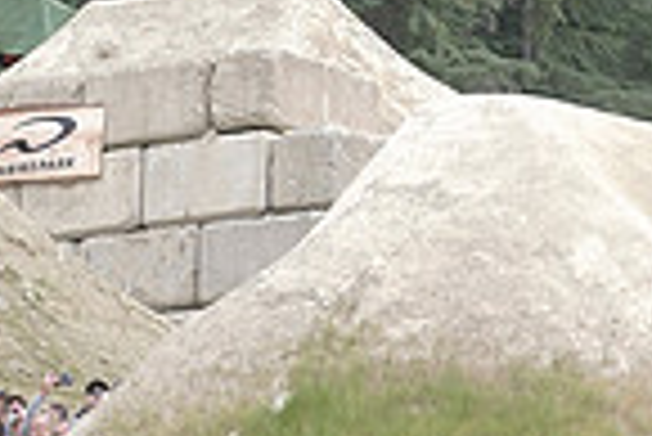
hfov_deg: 2.6
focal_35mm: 801
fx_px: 14521
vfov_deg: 1.7
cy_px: -389
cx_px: 301
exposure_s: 1/1000
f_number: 2.8
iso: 500
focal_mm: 200
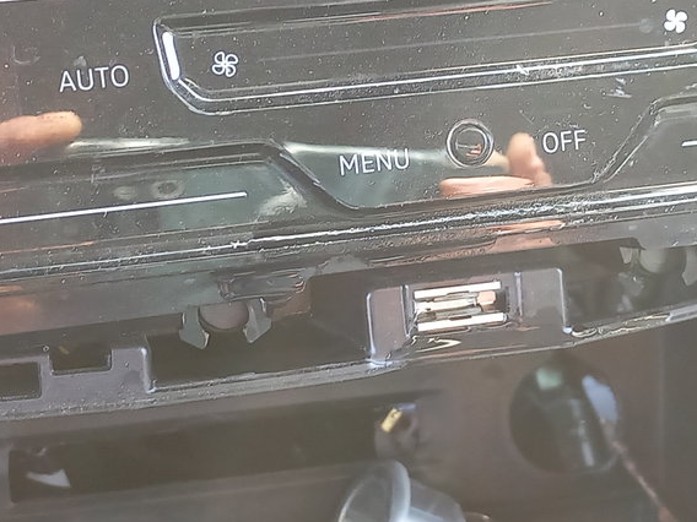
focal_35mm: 76
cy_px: 174
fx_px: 1530
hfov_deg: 25.6
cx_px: 414
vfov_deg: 19.3
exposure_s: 1/33.3
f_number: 1.8
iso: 163
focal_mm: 4
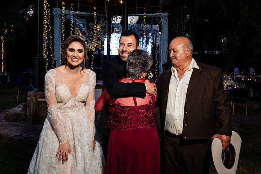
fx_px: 319
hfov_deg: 44.5
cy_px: 87
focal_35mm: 44
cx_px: 130
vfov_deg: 30.5
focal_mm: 44
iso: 1250
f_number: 6.3
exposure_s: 1/200
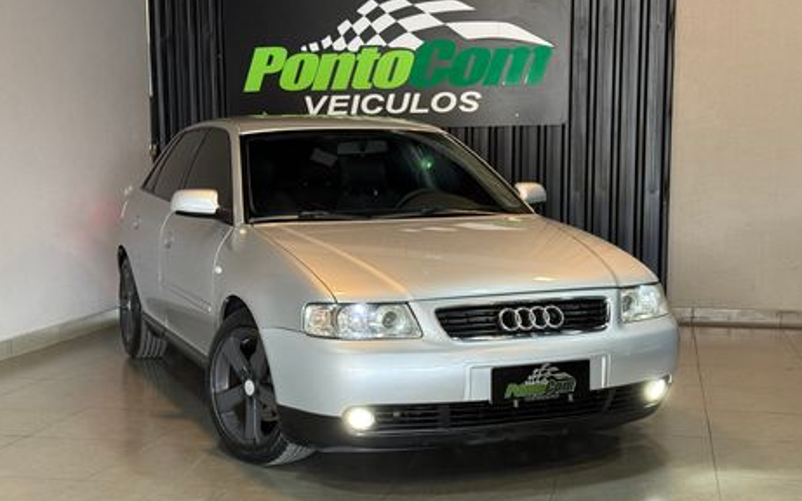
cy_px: 287
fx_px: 1136
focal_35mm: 52
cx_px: 398
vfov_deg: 24.8
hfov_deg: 38.9
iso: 250
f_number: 1.78
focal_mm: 6.76
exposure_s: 1/60
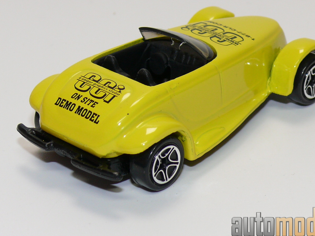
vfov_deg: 10.9
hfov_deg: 14.5
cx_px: 172
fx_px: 1238
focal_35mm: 136
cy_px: 91
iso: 100
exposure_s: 1/30
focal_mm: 13.6
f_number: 4
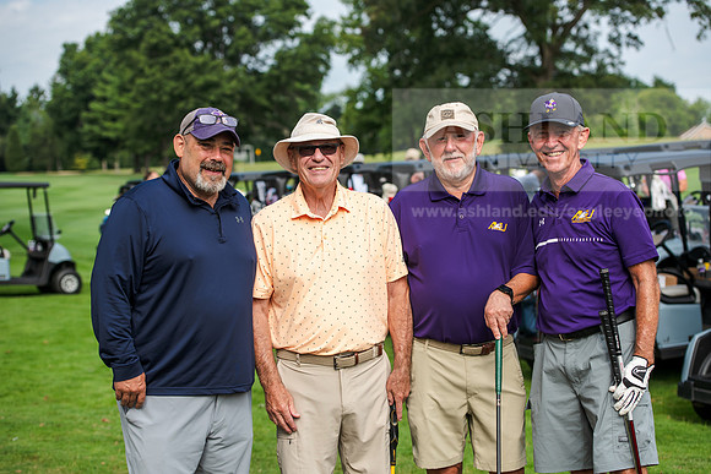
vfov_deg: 19.5
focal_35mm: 70
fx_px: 1383
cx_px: 356
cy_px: 237
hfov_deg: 28.8
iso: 100
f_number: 4
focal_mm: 70
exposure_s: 1/640
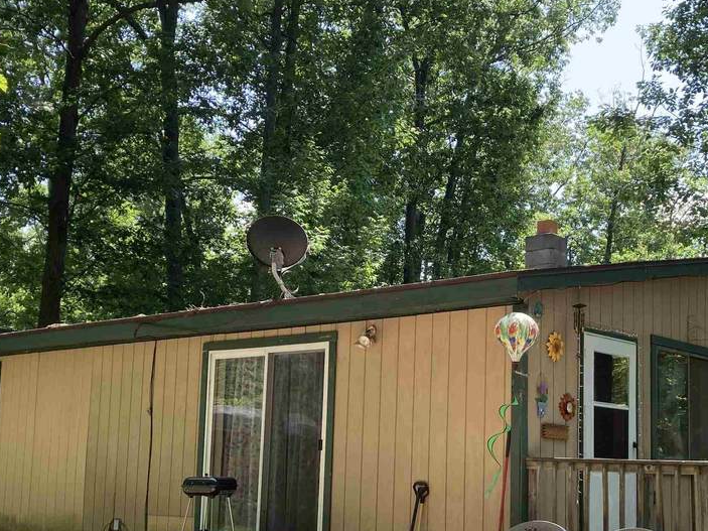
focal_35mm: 51
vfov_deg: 28.3
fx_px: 1043
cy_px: 362
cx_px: 404
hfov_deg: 37.4
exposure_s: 1/379
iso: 20
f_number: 1.8
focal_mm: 3.99
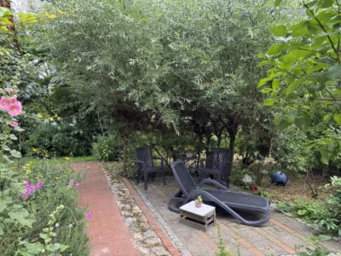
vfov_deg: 56.8
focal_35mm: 24
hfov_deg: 71.6
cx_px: 170
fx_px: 236
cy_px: 128
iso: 64
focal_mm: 6.76
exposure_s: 1/271
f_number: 1.78
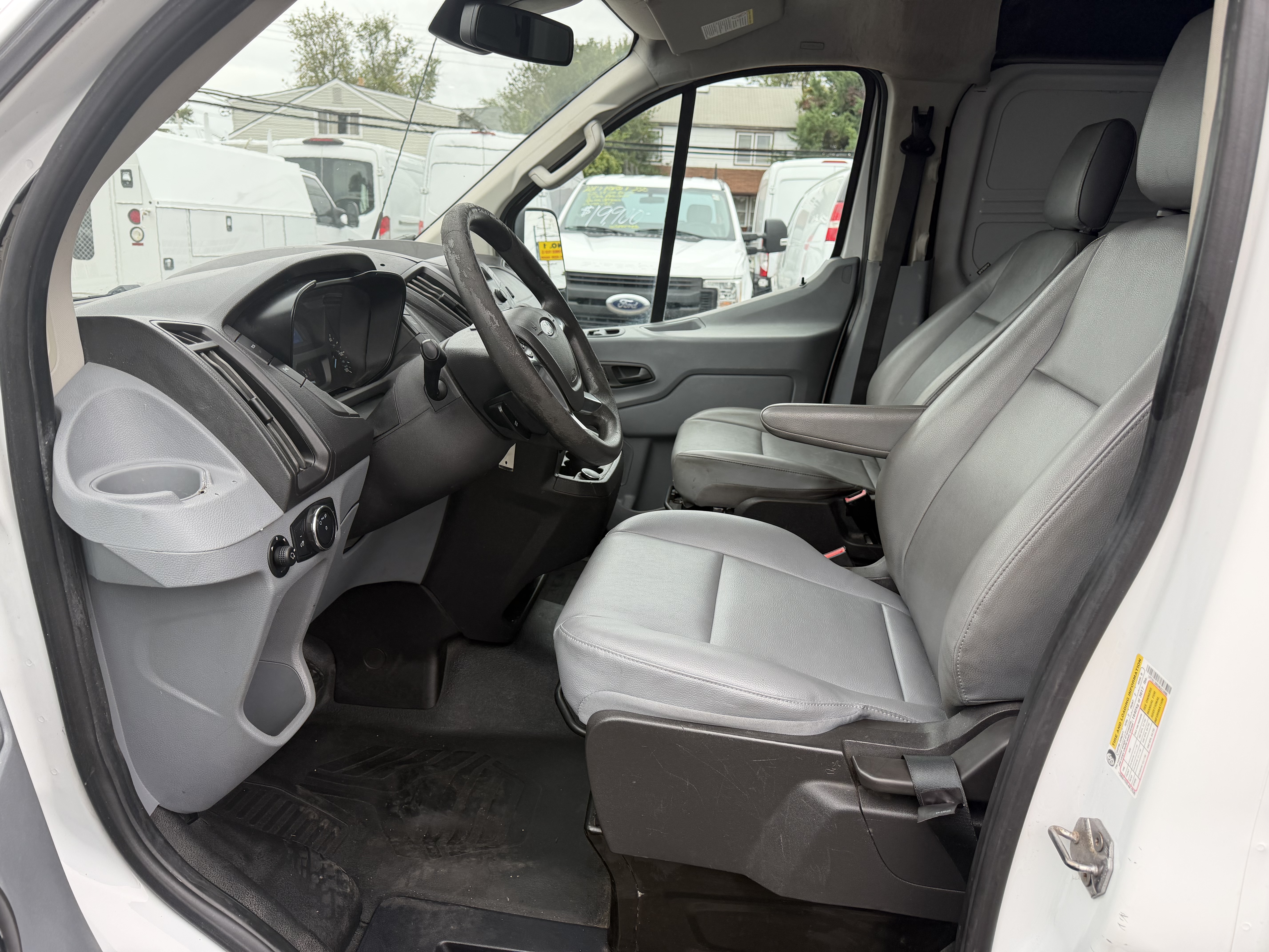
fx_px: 880
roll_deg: -2.6
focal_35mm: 24
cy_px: 476
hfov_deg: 71.6
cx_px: 634
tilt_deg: -14.4
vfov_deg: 56.8
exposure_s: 1/189
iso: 100
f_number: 1.78
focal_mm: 6.76
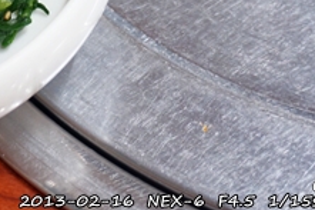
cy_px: -144
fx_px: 1067
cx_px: -77
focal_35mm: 122
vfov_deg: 10.6
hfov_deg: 16.0
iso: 400
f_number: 4.5
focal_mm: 24
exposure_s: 1/15
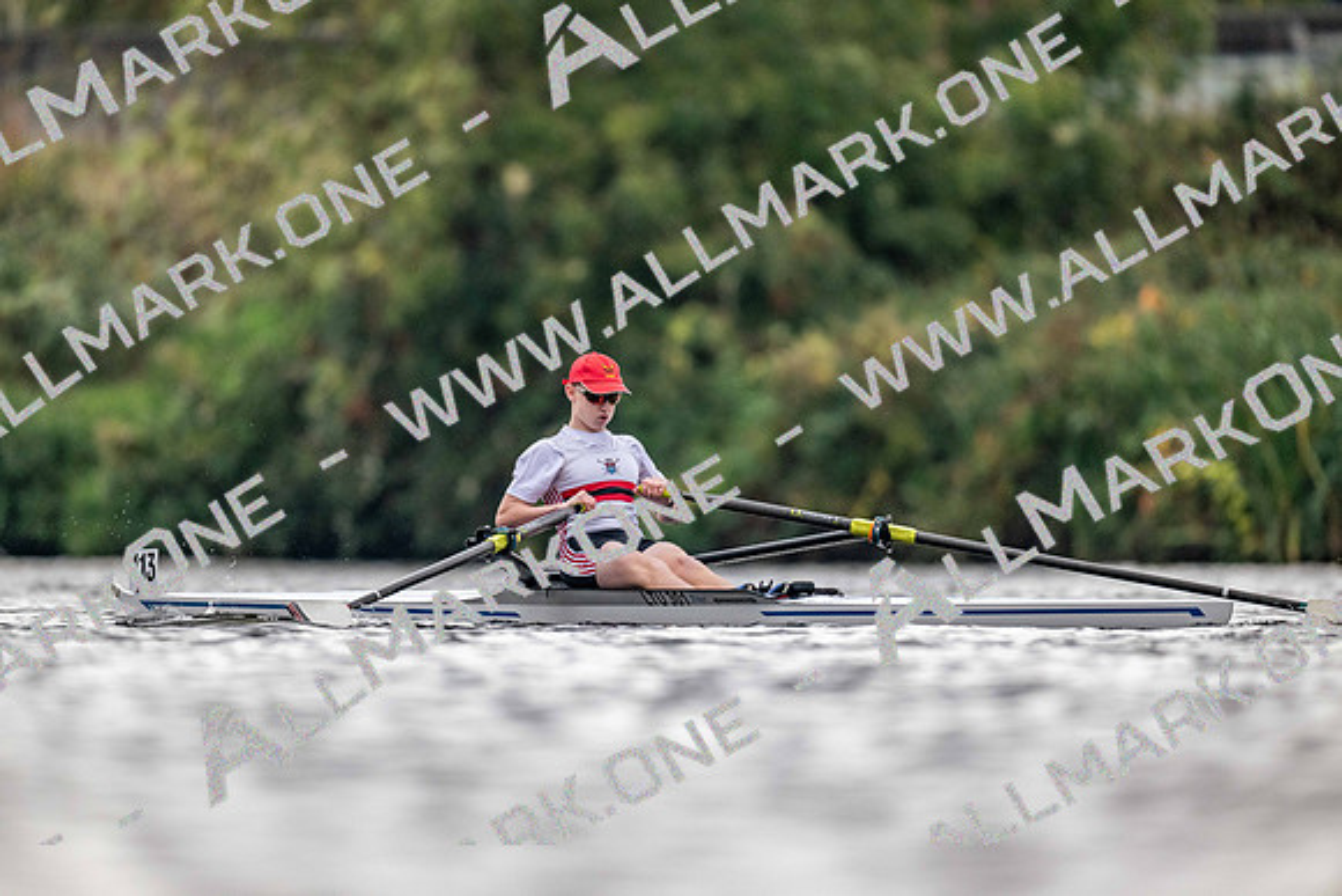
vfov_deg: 2.3
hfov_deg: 3.4
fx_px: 22371
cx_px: 671
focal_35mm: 600
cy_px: 448
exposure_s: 1/2500
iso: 2200
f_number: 4
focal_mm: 600
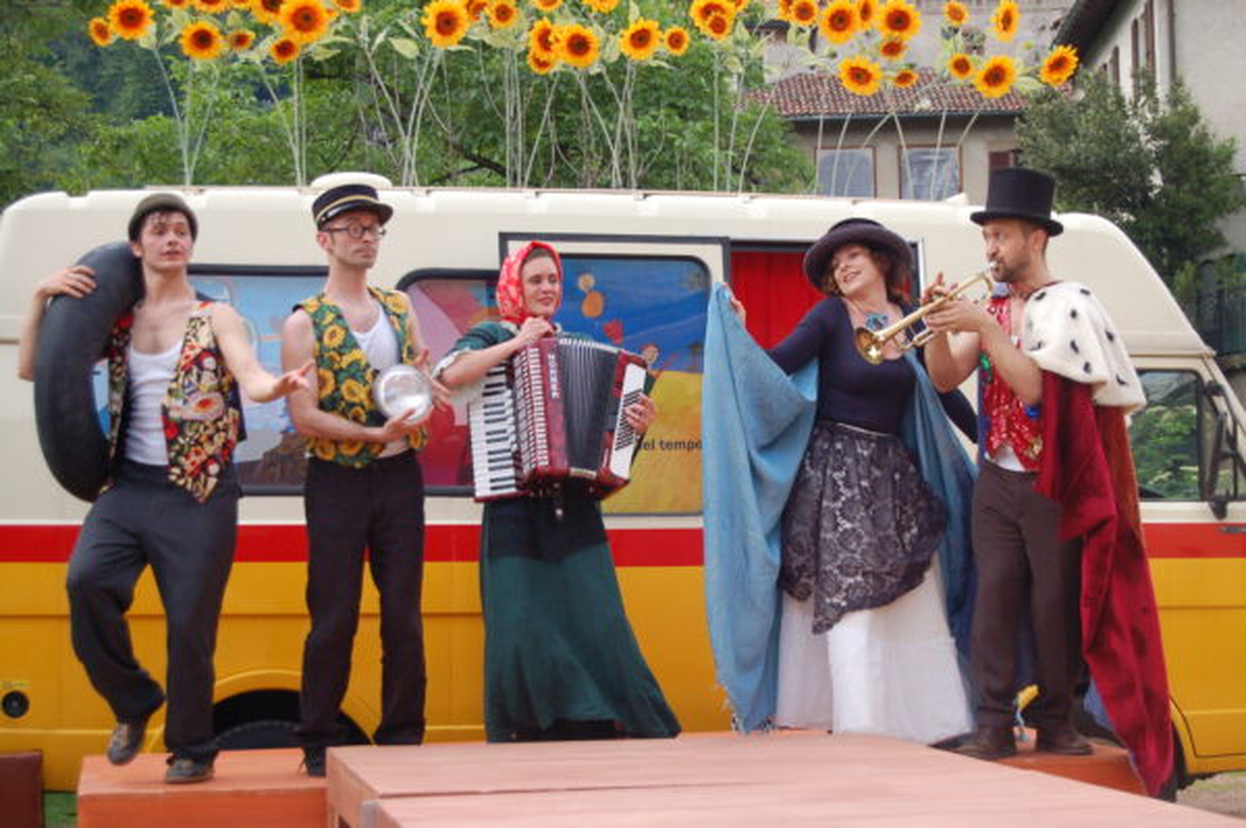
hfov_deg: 28.1
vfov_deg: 18.9
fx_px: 2490
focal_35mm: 72
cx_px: 623
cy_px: 414
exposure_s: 1/250
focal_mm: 48
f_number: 5.6
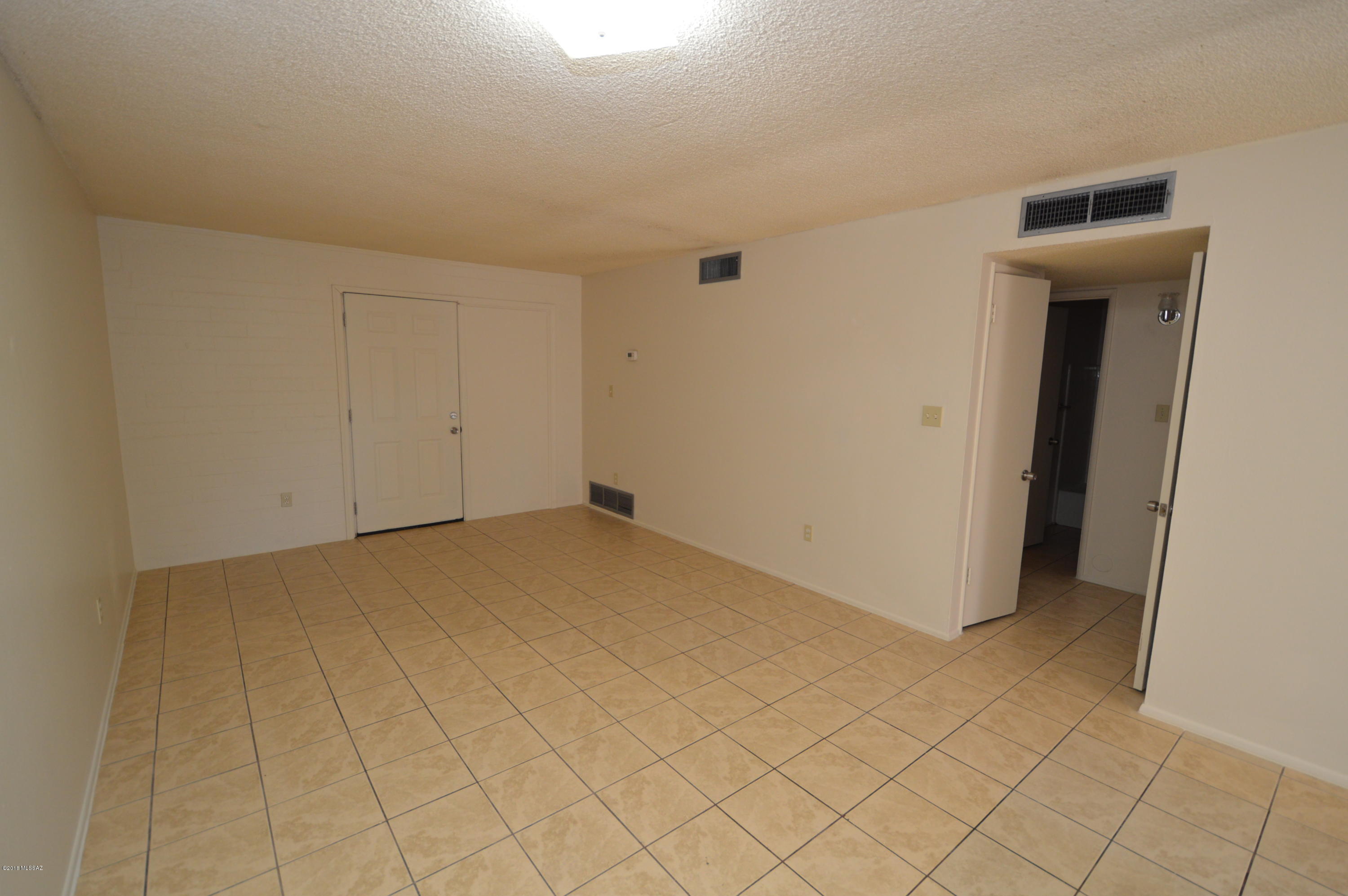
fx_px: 561
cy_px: 448
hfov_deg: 100.4
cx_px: 674
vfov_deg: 77.2
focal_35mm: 15
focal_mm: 10
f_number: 3.5
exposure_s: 1/60
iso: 400
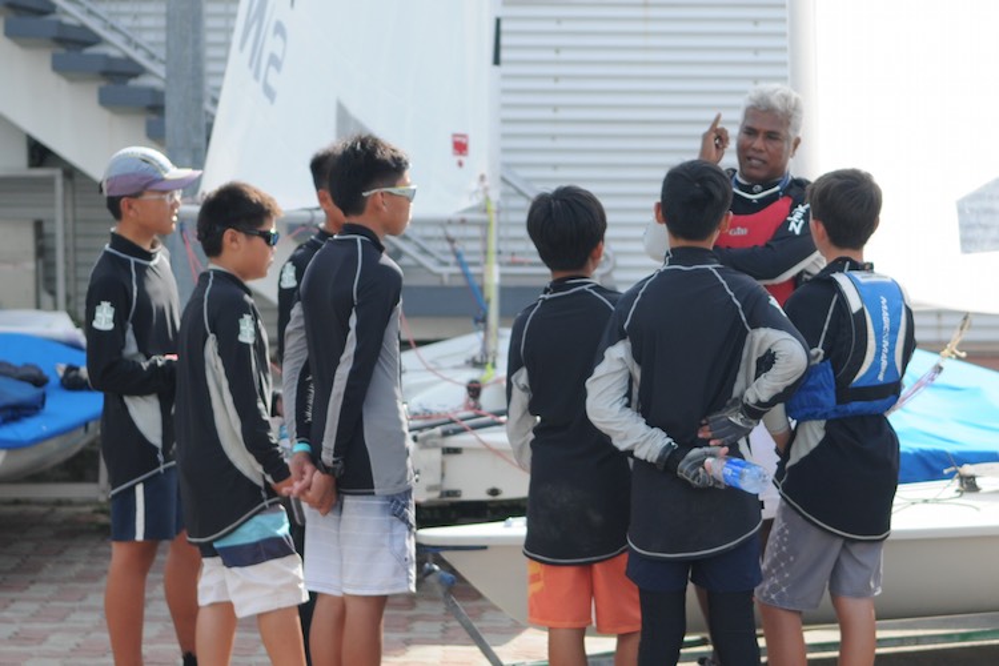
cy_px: 333
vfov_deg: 20.6
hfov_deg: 30.5
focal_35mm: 66
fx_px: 1831
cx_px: 500
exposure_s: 1/1600
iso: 200
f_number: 2.8
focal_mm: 44
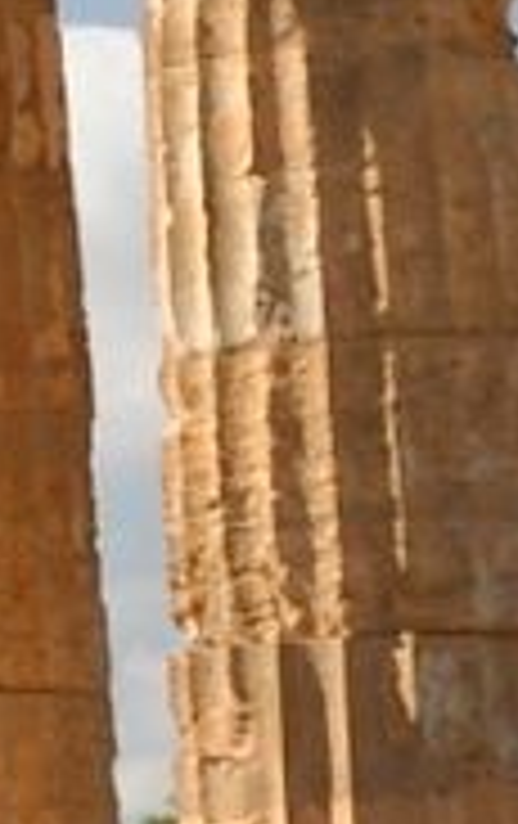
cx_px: -1568
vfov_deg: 5.9
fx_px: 7920
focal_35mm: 352
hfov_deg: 3.6
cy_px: -570
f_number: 5
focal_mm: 22
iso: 400
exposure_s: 1/1250
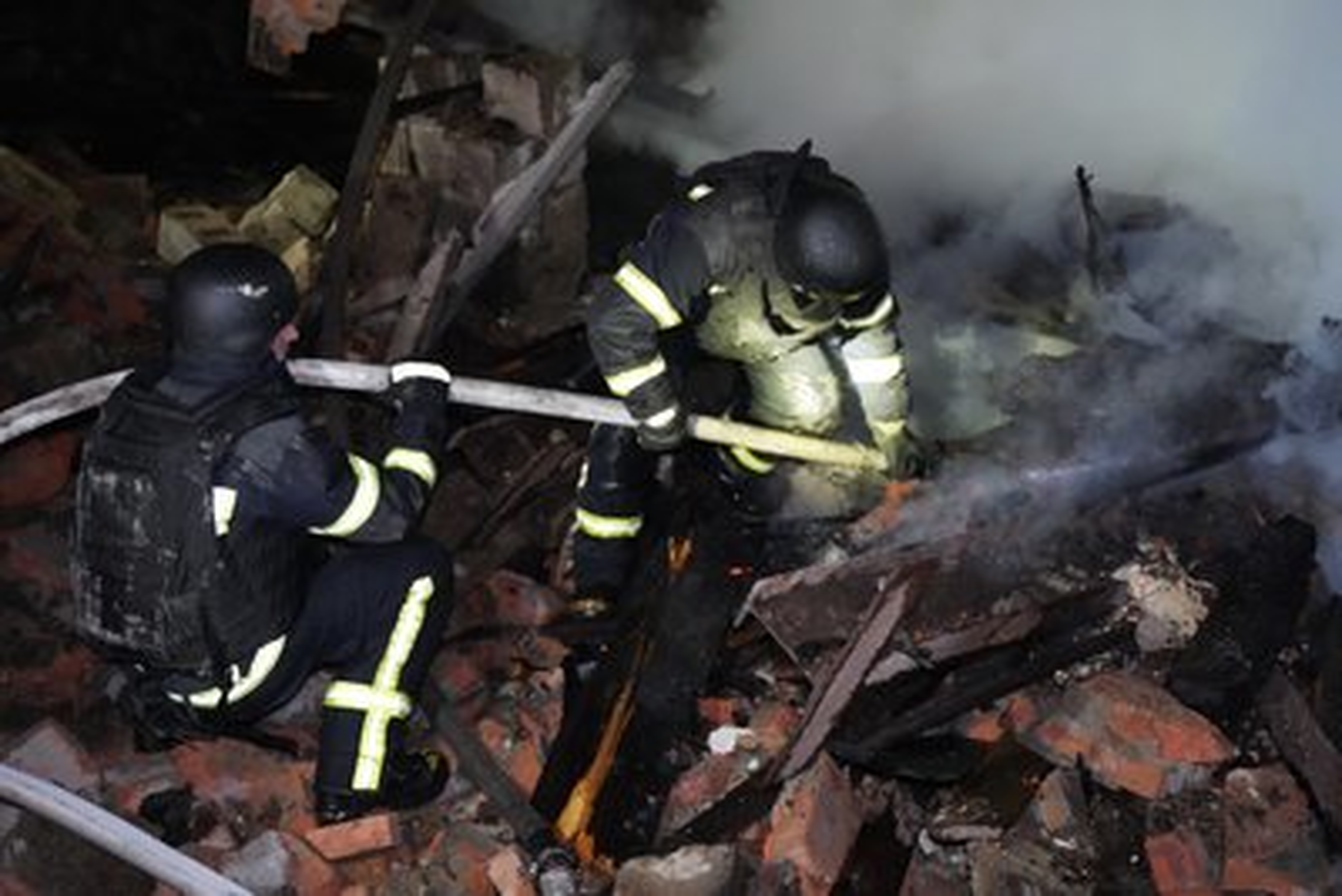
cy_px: 448
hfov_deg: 47.4
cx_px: 671
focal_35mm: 41
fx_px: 1529
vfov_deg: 32.7
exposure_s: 1/50
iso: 10000
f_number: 2.8
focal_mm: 41
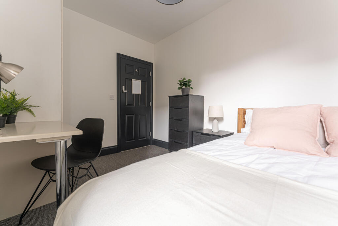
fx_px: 131
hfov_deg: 104.2
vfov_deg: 81.2
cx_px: 169
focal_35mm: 14
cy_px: 113
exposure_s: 1/6
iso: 100
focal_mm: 14
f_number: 6.3
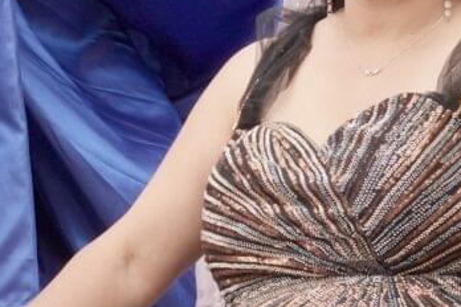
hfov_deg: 4.9
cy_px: -286
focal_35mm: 405
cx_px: -744
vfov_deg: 3.4
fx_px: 5186
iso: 320
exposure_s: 1/250
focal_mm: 55
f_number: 5.6
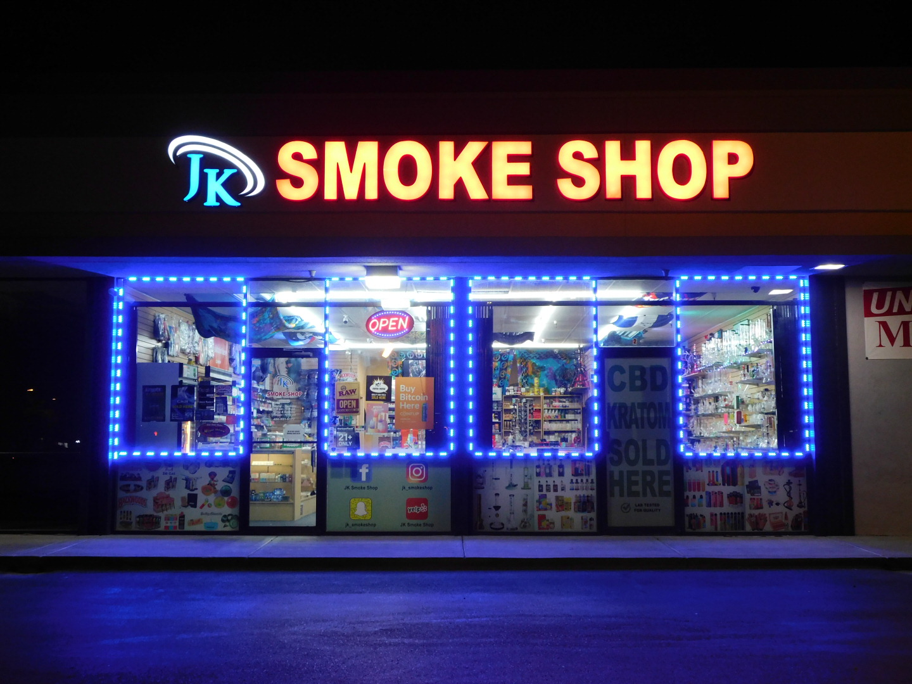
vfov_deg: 36.0
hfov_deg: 46.8
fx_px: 1054
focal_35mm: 40
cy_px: 342
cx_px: 456
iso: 320
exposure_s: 1/30
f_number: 3.6
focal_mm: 7.1
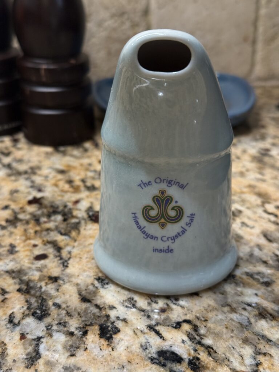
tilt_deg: -26.4
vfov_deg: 39.7
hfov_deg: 30.3
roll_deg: +0.7
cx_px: 140
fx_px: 516
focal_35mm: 48
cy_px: 186
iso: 320
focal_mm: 6.76
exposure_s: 1/120
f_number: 1.78
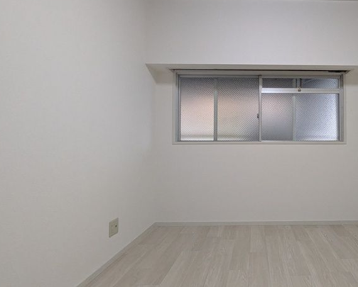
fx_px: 244
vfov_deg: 60.8
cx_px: 263
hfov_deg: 68.5
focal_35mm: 23
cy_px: 137
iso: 356
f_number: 2.2
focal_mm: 1.83
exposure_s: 1/120
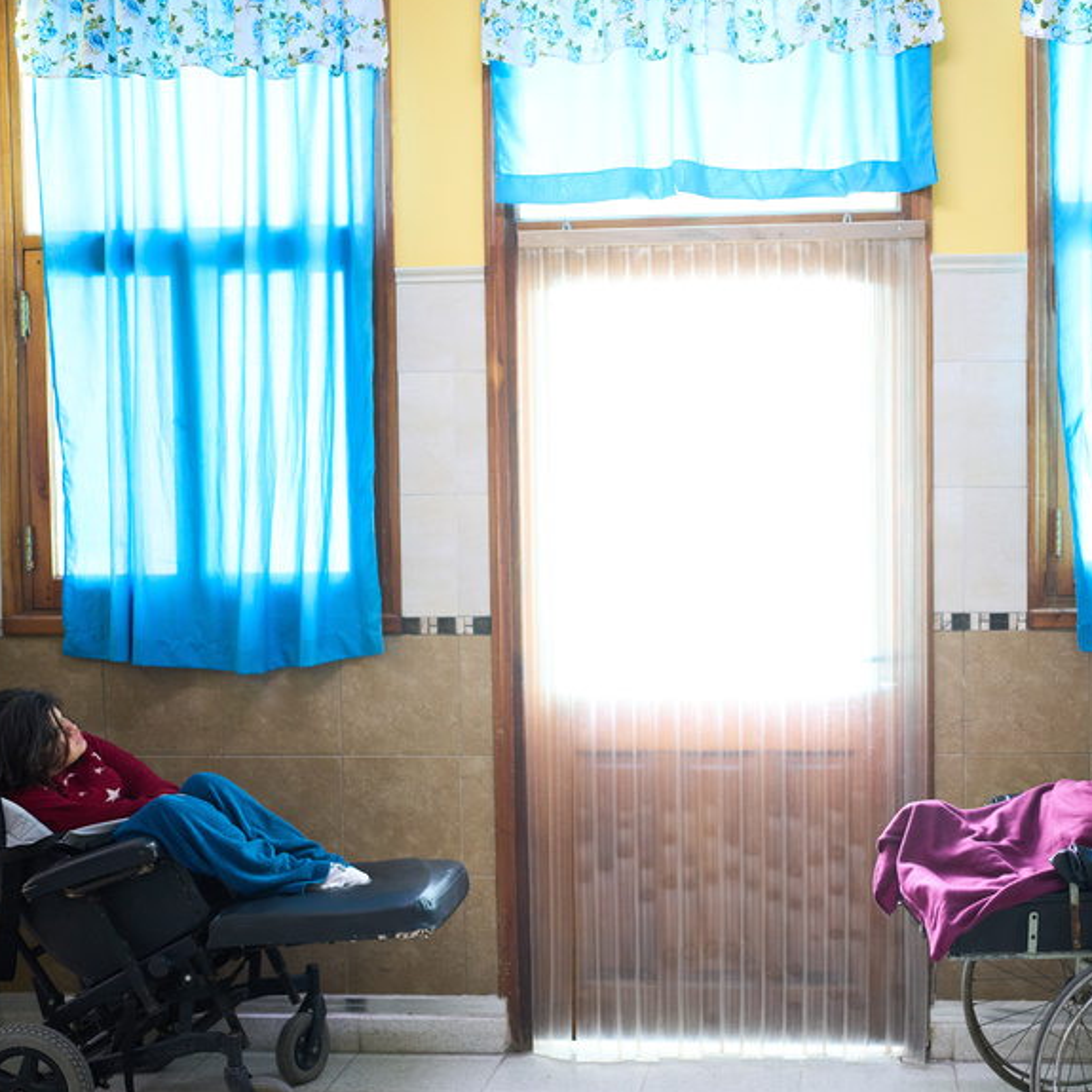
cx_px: 739
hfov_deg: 31.9
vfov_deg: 32.2
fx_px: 1892
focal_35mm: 53
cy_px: 558
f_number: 1.4
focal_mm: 35
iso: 800
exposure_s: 1/250
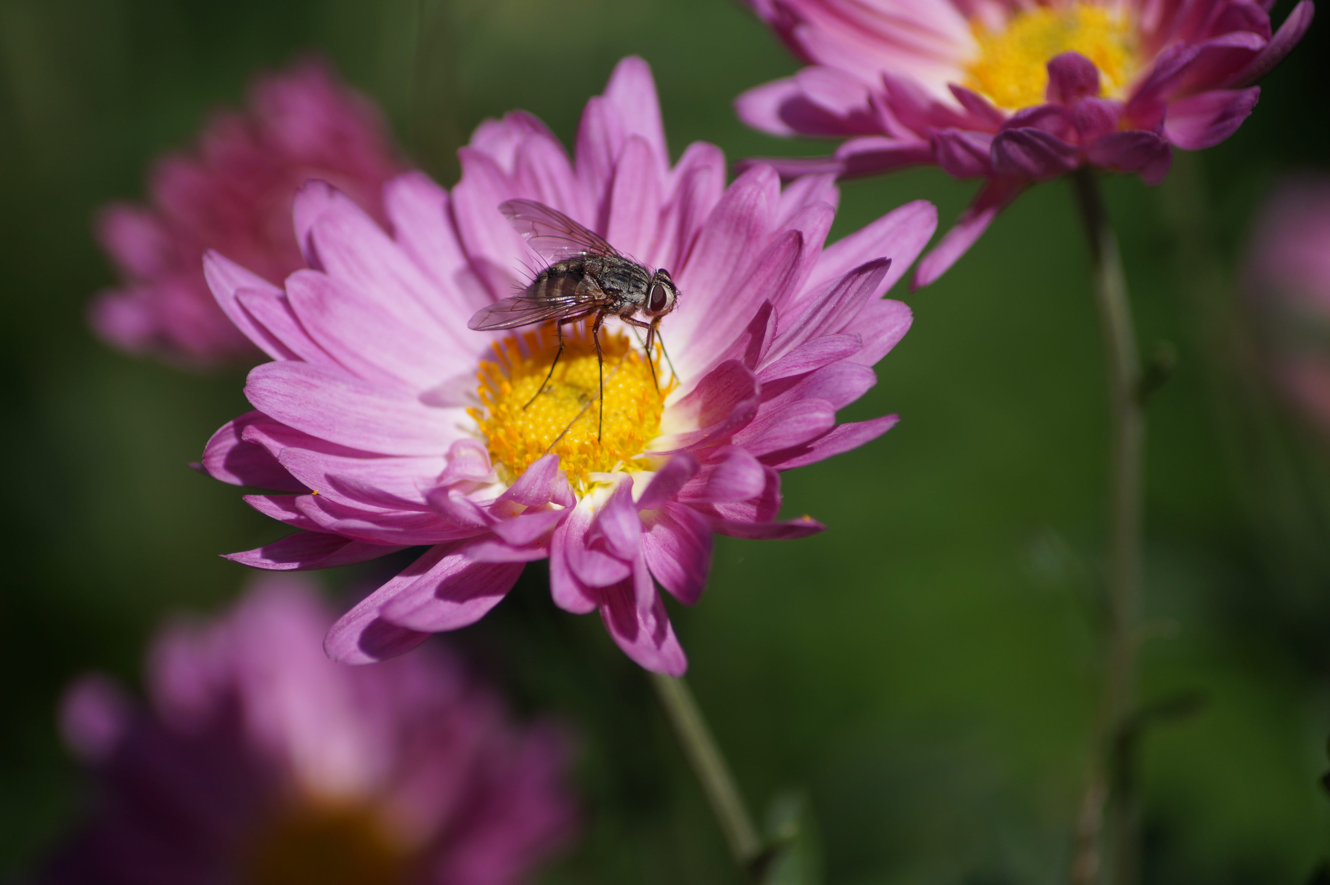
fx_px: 8862
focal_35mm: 240
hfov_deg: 8.6
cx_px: 665
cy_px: 442
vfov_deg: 5.7
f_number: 5
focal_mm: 160
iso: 100
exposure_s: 1/1250
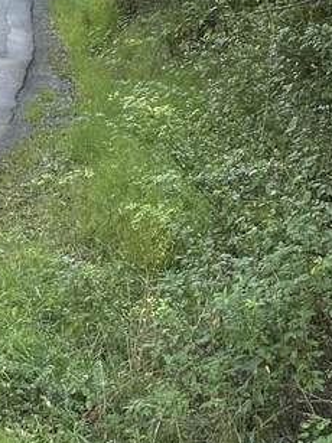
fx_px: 1920
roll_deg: -2.2
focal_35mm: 150
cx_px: -149
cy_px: -23
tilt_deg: -3.6
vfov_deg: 13.0
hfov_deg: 9.6
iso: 80
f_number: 1.78
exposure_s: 1/63
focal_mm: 6.86
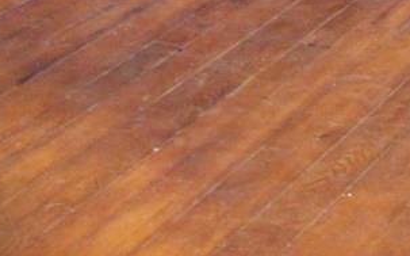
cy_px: -263
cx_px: 217
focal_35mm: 129
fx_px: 1441
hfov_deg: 16.2
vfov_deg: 9.5
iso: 160
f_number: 2.8
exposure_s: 1/30
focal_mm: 6
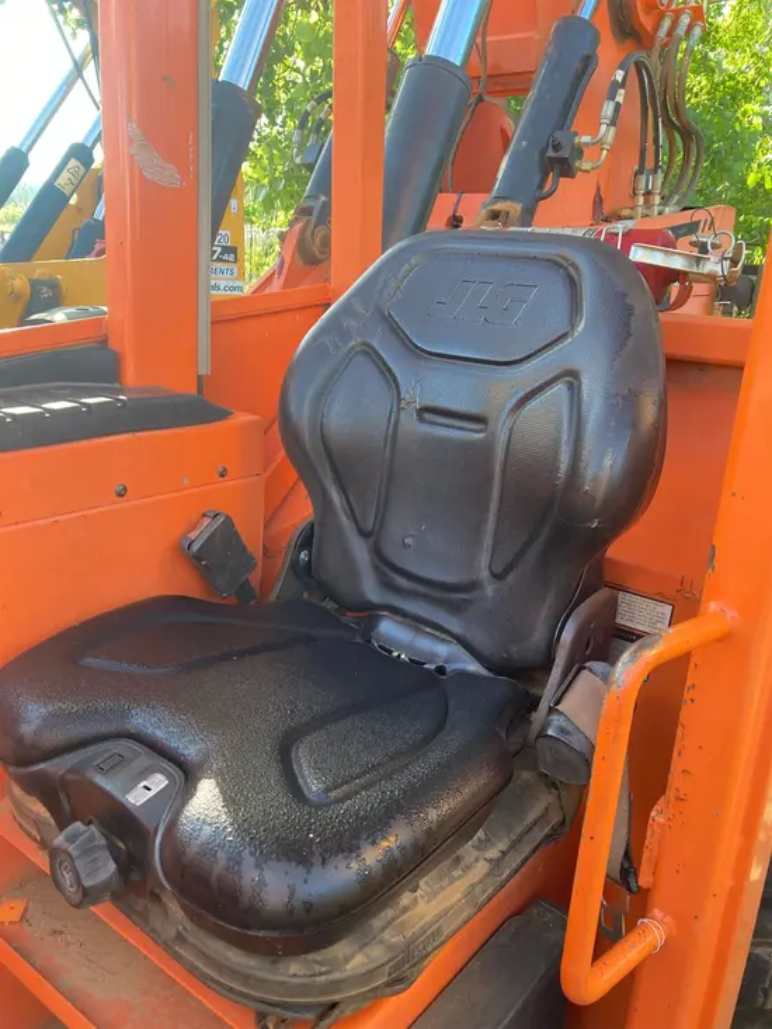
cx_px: 386
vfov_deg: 63.4
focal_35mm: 28
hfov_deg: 49.8
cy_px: 514
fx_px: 832
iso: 50
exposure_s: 1/121
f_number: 1.8
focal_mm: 3.99
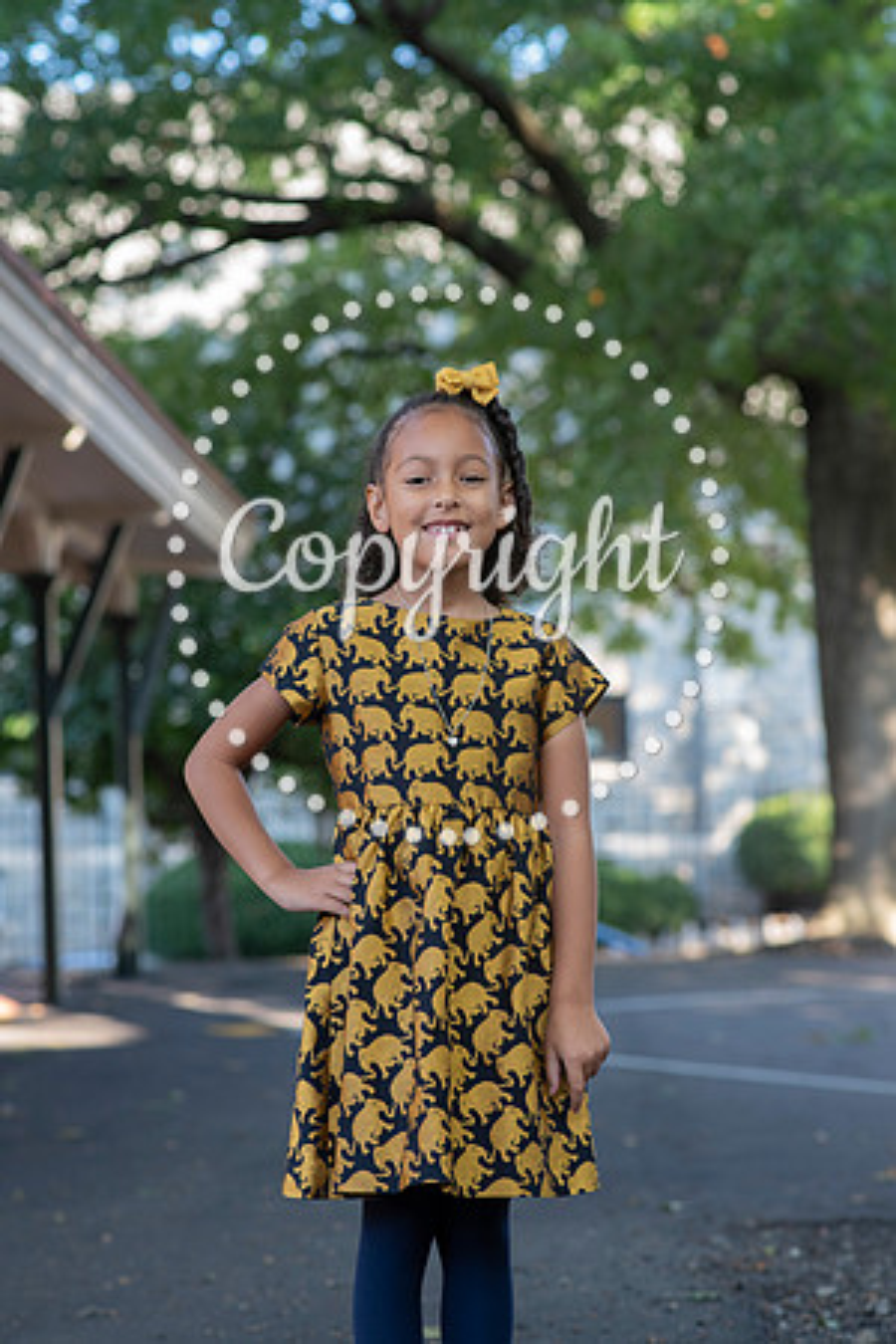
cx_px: 448
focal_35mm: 85
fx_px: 3173
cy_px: 672
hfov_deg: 16.1
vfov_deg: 23.9
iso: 800
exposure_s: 1/250
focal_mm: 85
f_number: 4.5
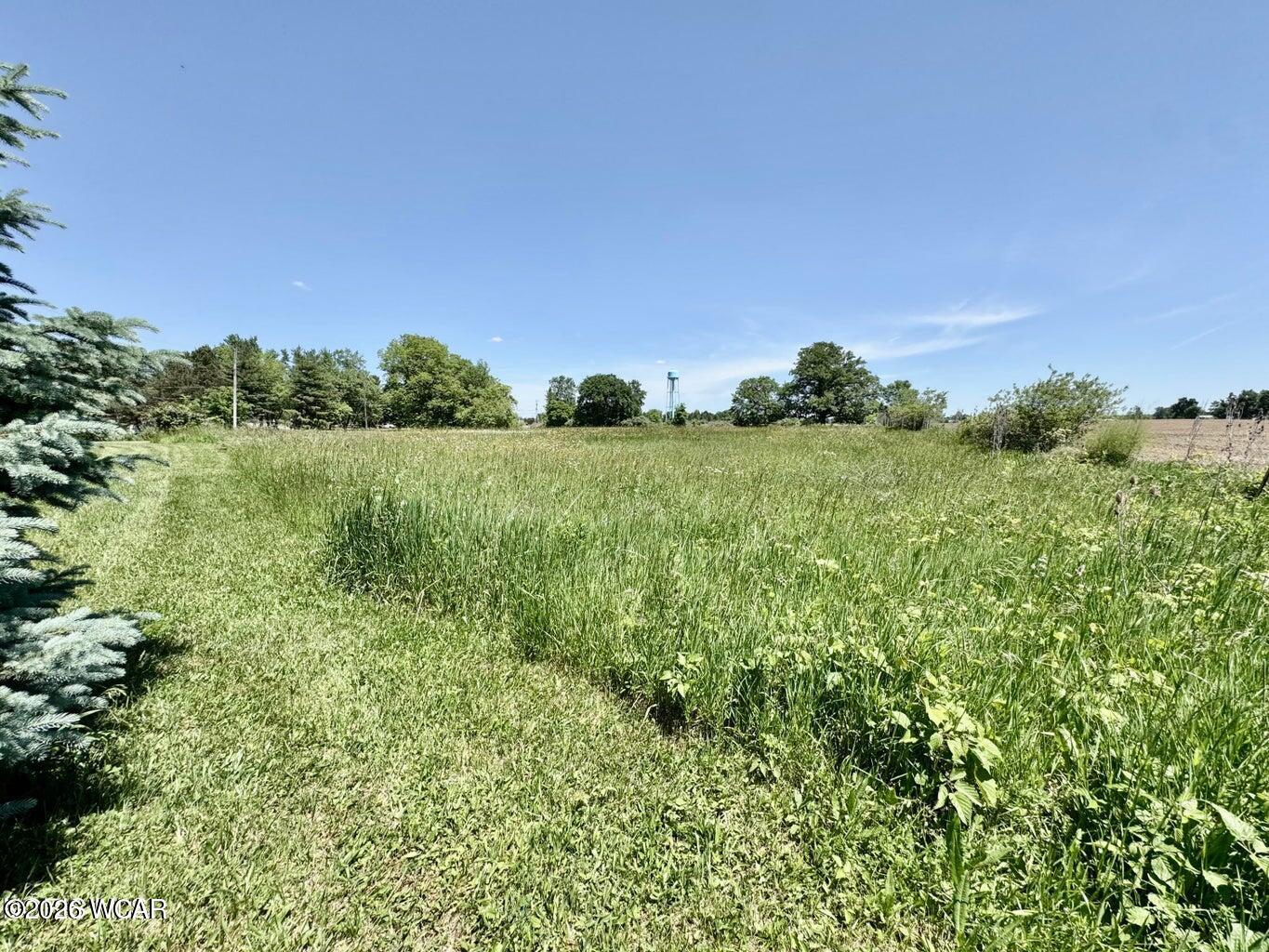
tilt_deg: -5.8
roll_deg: -0.6
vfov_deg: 85.7
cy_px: 476
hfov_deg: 102.1
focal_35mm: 14
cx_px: 634
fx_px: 513
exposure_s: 1/1477
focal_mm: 2.22
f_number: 2.2
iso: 50
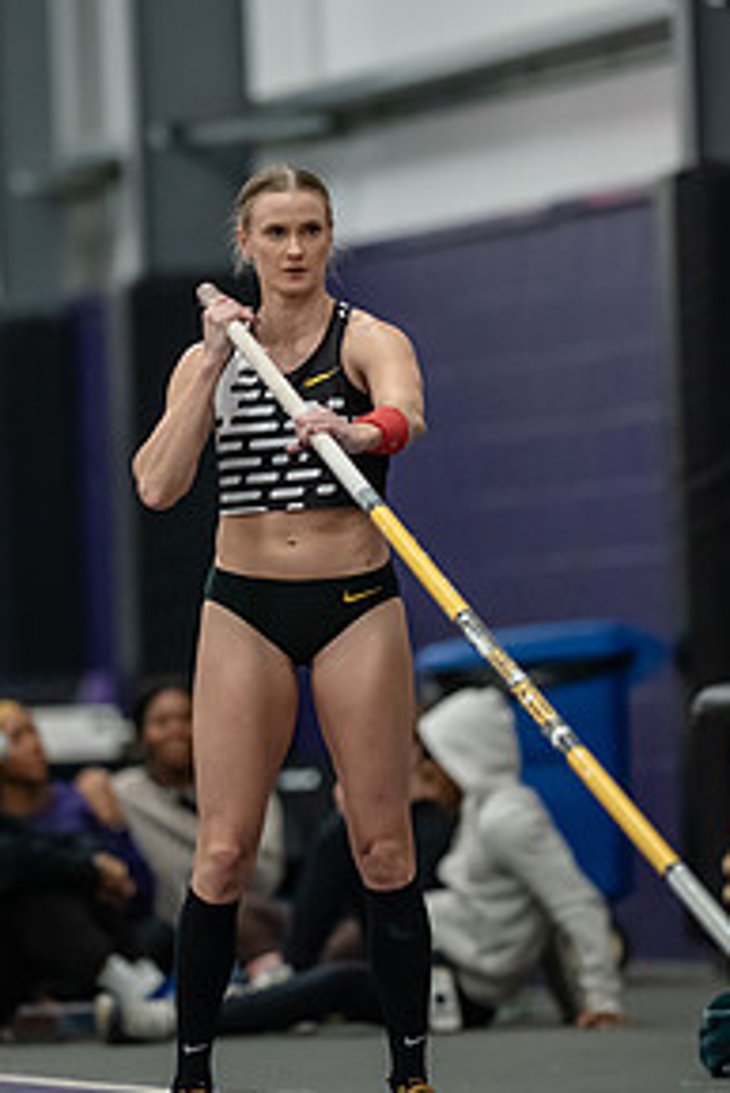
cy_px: 526
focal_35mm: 467
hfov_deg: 2.9
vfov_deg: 4.4
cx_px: 280
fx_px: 14186
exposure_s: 1/500
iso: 4000
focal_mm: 300
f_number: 2.8
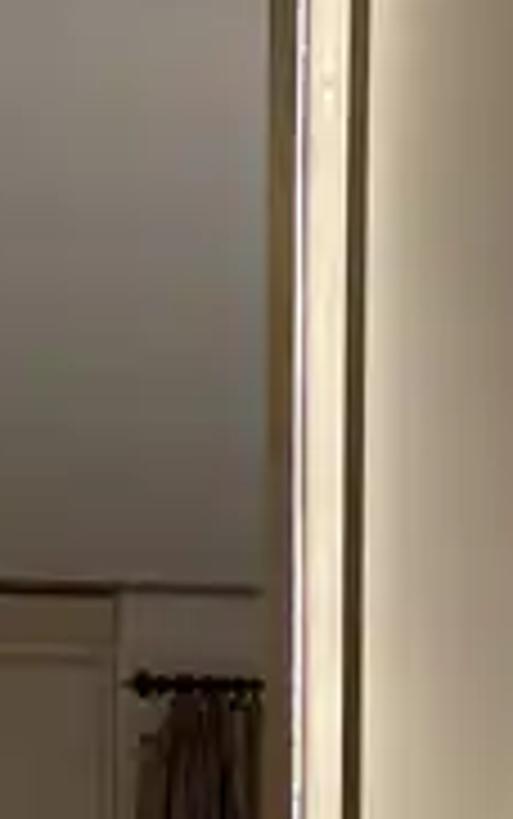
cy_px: 1341
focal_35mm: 140
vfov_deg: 13.7
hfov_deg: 9.1
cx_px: 819
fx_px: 3127
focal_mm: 6.76
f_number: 1.78
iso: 200
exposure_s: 1/50
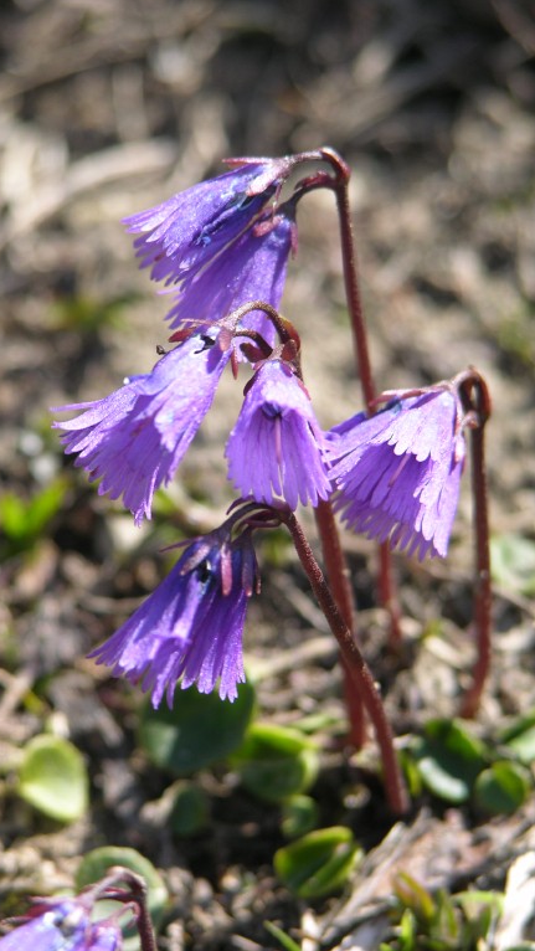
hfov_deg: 4.0
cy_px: 476
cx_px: 318
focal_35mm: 306
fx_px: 7716
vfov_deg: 7.1
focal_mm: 71.2
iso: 50
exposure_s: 1/192
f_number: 4.2
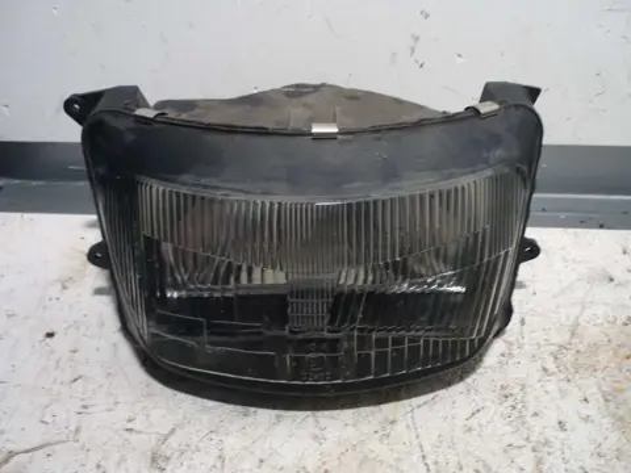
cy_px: 236
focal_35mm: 33
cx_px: 316
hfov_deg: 55.4
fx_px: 602
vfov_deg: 42.9
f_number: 2.8
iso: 160
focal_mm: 5.5
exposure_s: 1/30
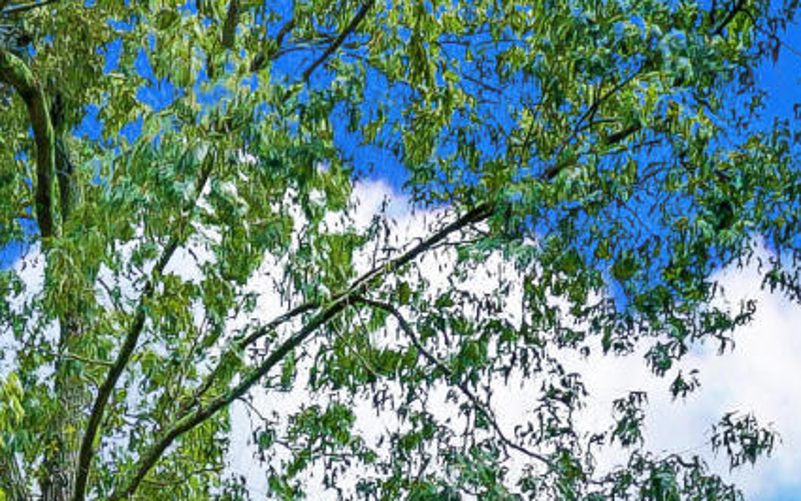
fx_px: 2511
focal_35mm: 115
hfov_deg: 16.8
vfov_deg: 8.1
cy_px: 1863
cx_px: -315
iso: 100
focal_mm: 16
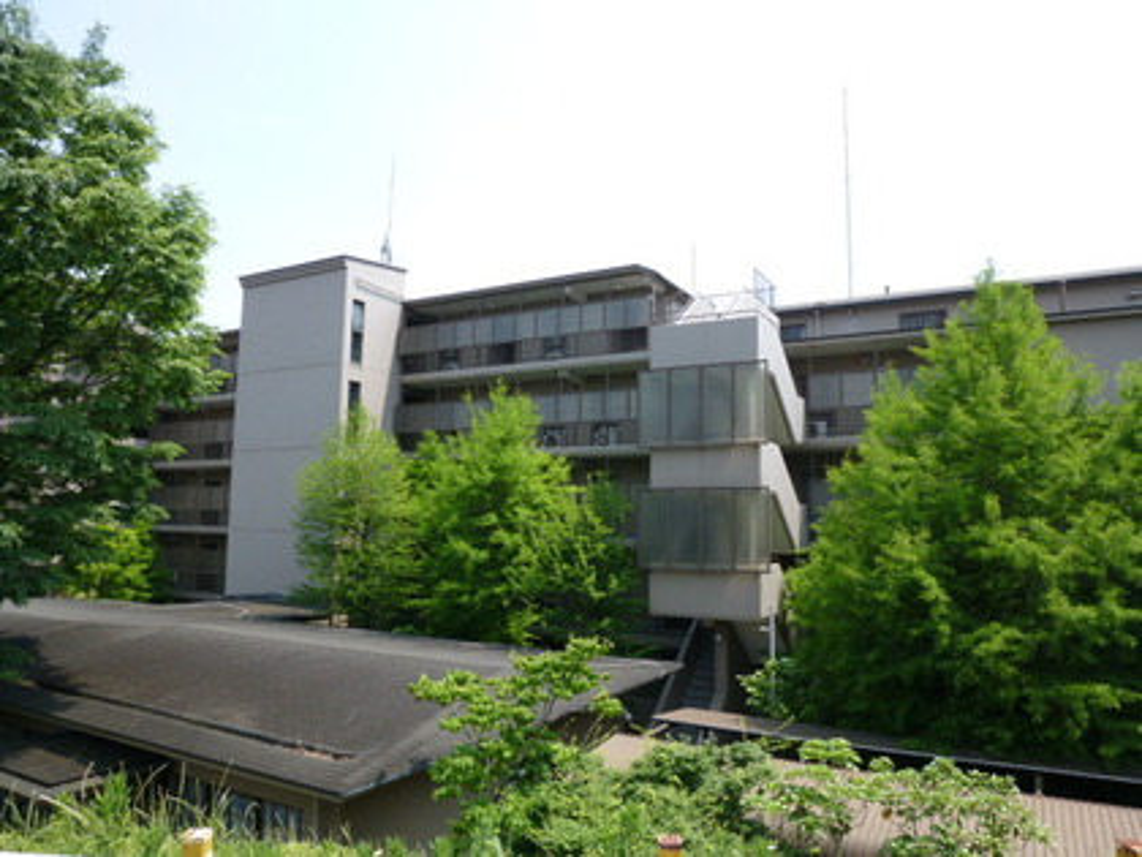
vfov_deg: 56.8
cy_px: 428
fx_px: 792
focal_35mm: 24
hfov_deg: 71.6
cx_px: 571
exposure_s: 1/400
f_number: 4
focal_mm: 4.3
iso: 100
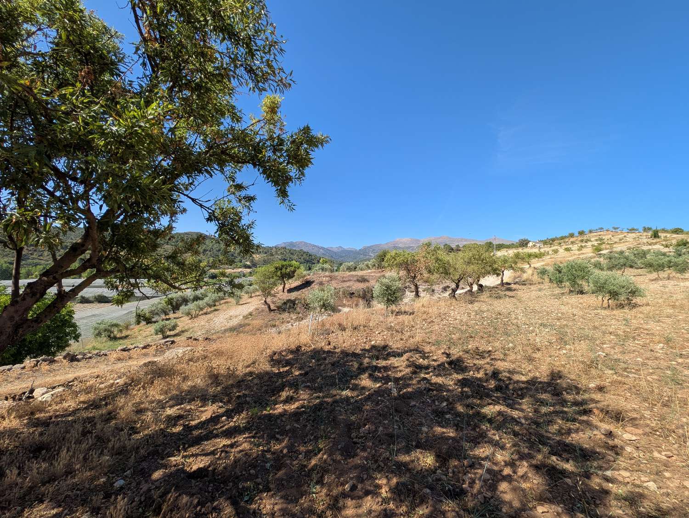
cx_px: 344
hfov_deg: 110.5
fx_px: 239
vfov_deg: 94.6
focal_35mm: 12
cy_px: 259
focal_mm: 2.23
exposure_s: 1/1155
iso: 40
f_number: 1.95
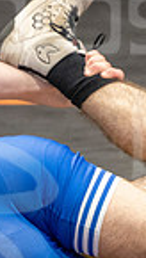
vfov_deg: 2.0
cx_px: -34
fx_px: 7273
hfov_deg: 1.1
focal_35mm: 1061
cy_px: 35
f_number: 2.8
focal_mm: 135
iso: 3200
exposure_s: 1/1000
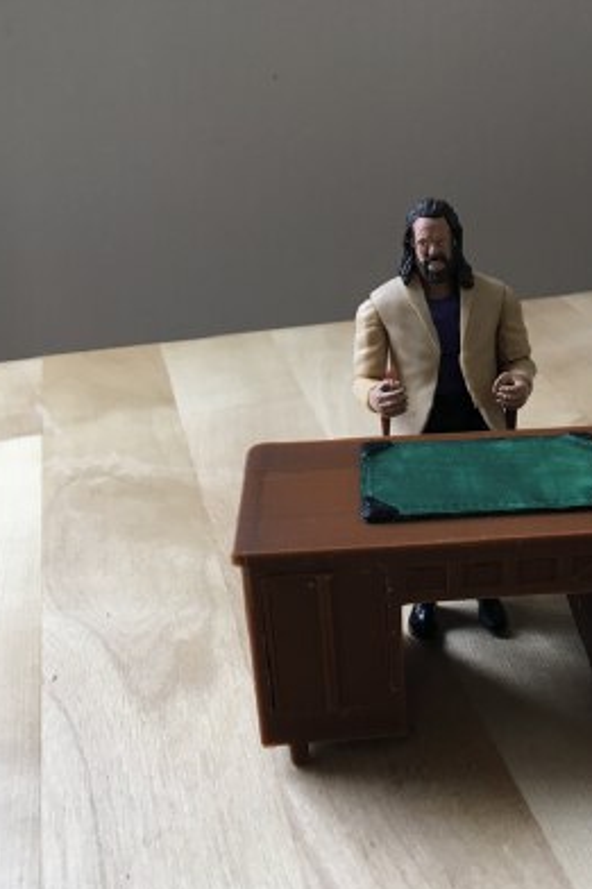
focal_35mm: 41
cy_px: 449
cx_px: 466
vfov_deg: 47.4
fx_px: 1012
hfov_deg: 31.8
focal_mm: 4.15
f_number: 2.2
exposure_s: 1/30
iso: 32
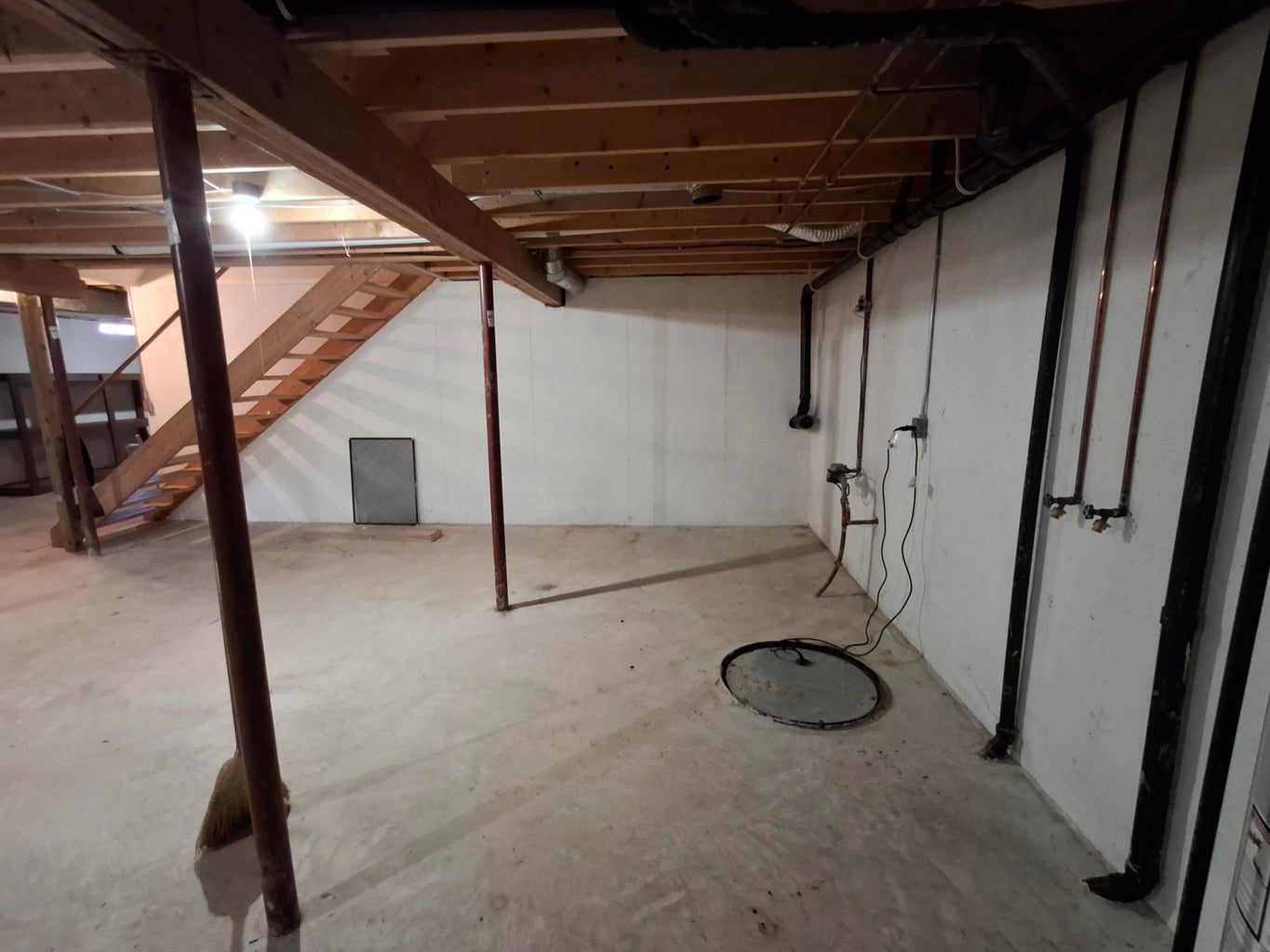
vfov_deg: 78.1
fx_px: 587
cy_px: 476
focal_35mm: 16
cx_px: 635
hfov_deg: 94.5
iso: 320
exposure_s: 1/24
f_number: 2.2
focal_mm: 1.64
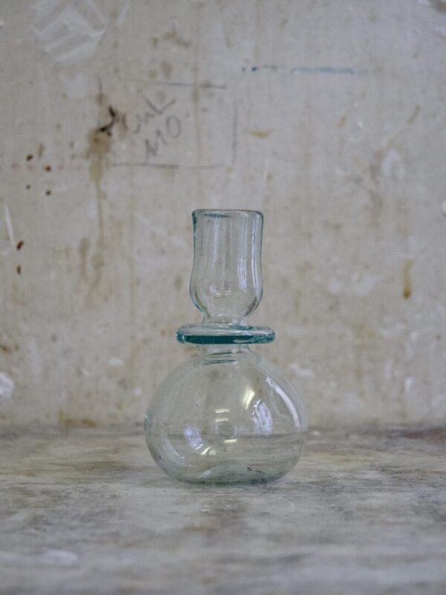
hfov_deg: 14.8
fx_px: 1718
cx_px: 223
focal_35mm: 100
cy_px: 298
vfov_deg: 19.6
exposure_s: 1/125
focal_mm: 50
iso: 2500
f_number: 3.9
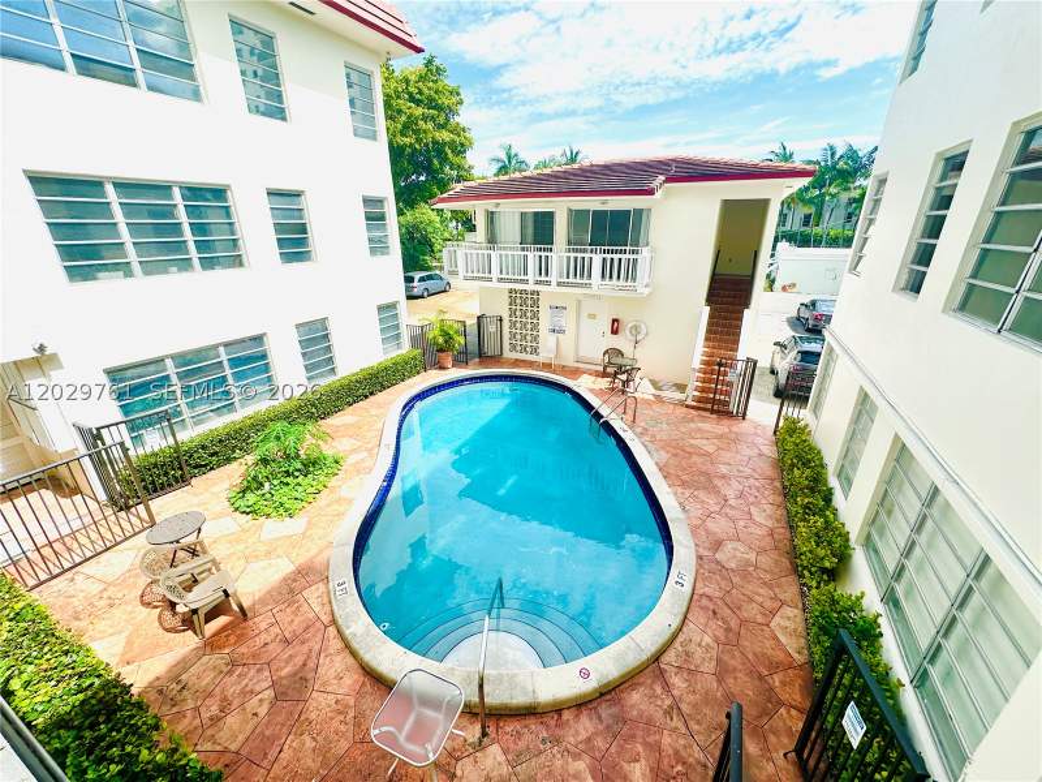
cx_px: 521
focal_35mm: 14
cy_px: 391
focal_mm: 2.22
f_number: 2.2
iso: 50
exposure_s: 1/1855
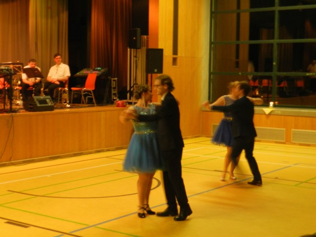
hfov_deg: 32.2
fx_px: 548
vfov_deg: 24.4
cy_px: 118
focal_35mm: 60
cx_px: 158
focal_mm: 10.7
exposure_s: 1/10
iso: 400
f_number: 4.6
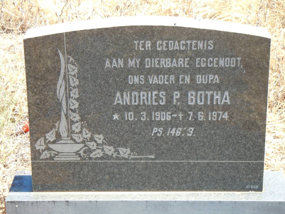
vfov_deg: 14.5
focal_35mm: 102
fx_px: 840
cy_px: 107
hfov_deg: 19.3
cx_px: 142
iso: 200
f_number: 4.5
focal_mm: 18.3
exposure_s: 1/200
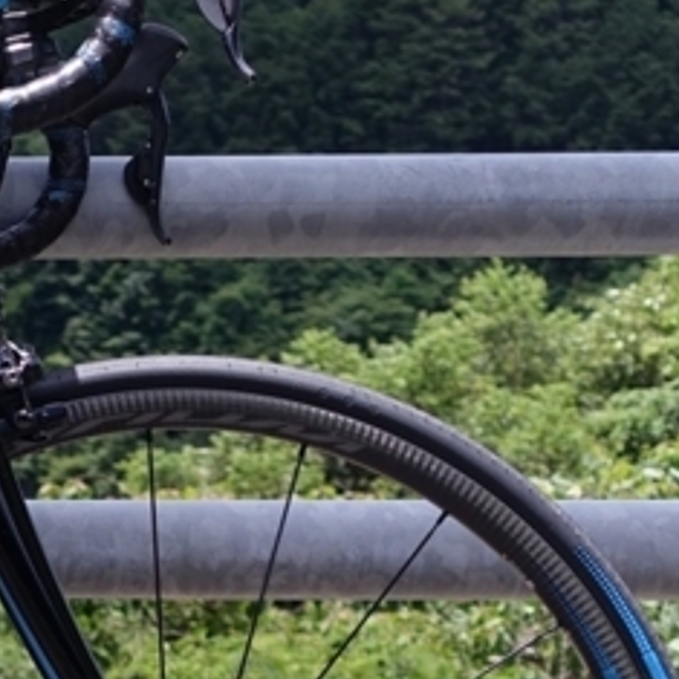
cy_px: 602
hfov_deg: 11.8
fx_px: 3040
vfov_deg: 12.7
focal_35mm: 137
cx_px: -523
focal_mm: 13.53
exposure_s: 1/60
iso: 125
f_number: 2.8
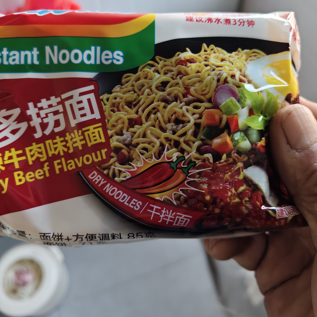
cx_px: 162
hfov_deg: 57.3
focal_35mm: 28
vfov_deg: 57.1
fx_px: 290
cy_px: 135
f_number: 1.88
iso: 110
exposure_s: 1/100
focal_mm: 5.56
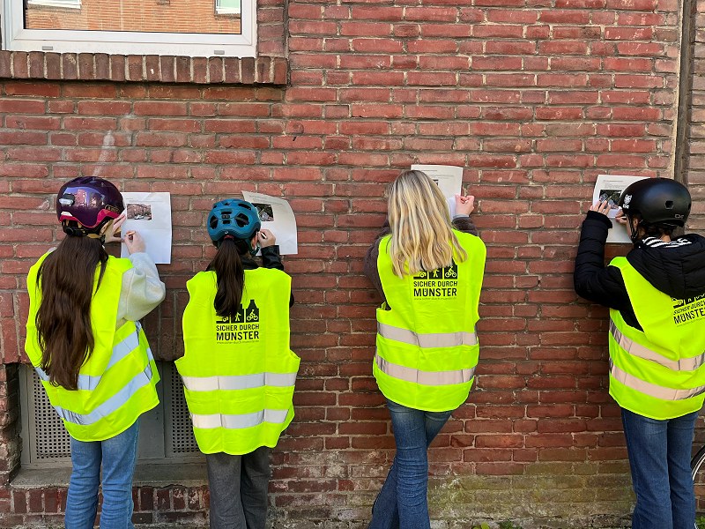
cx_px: 352
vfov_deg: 53.1
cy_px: 264
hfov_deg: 67.3
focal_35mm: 26
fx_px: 530
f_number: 1.6
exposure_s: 1/355
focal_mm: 5.1
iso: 50
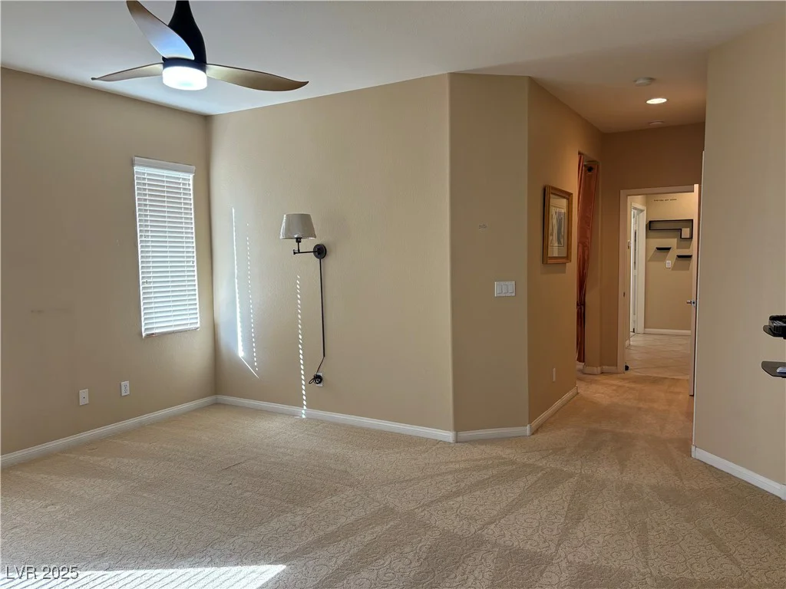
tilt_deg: -4.3
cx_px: 393
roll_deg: +0.8
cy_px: 294
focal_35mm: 26
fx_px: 590
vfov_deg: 53.1
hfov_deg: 67.3
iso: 100
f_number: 1.6
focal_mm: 5.96
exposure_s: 1/60
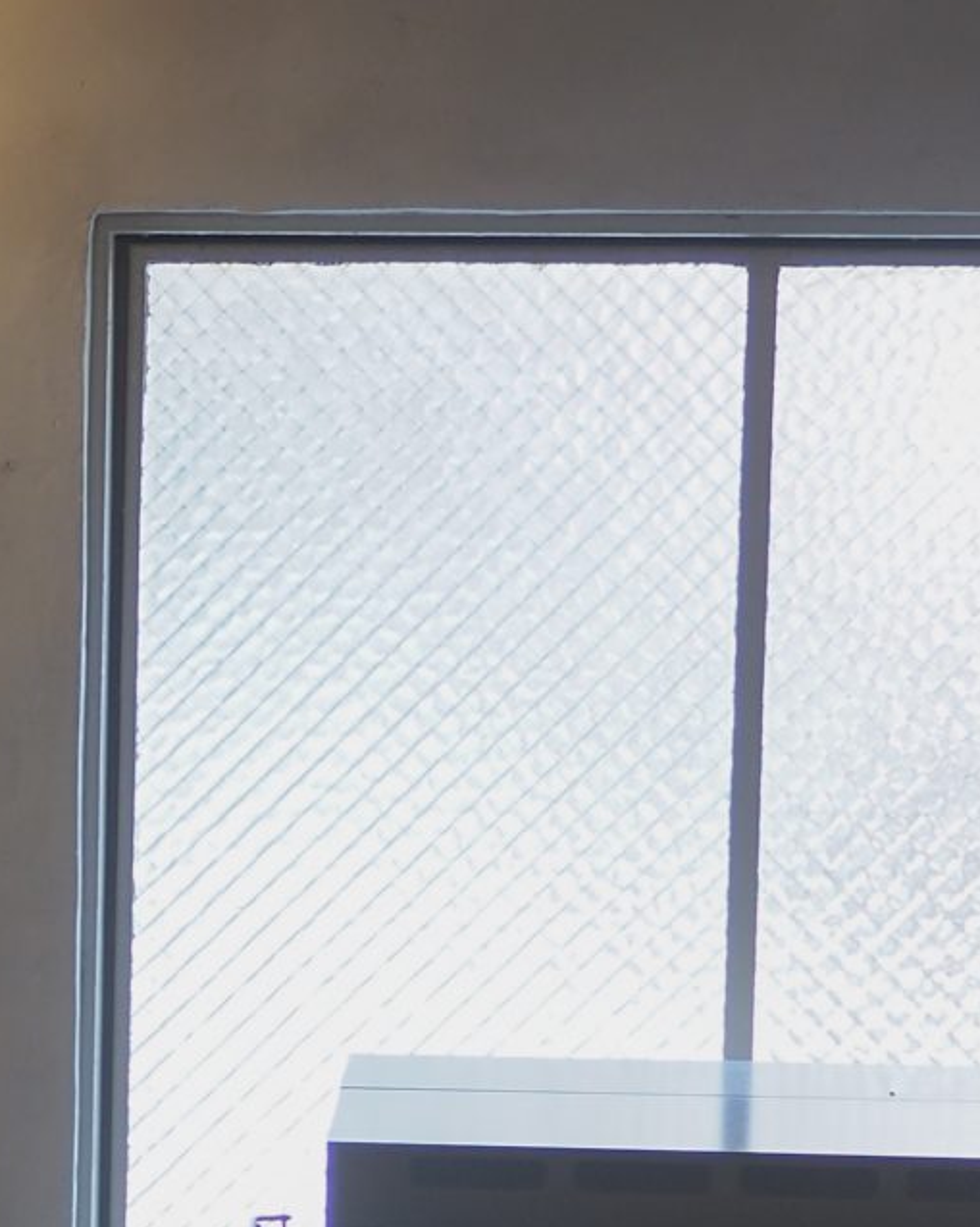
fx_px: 5696
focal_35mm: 157
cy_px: 1110
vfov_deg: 12.2
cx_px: -422
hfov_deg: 9.6
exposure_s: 1/100
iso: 200
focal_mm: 20
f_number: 2
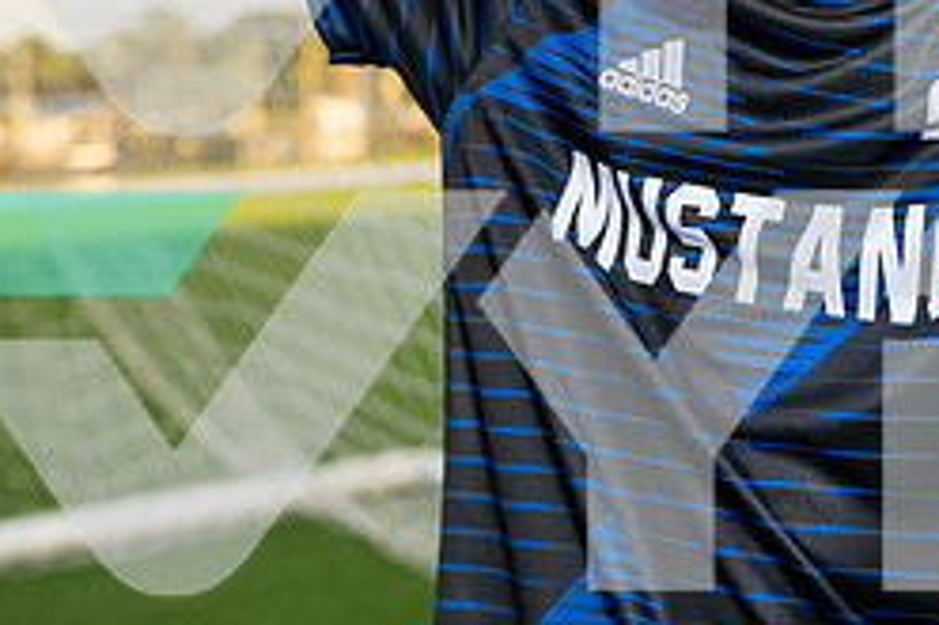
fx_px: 2320
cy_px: -66
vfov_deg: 15.0
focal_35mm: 89
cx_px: 822
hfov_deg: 22.4
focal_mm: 38
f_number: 4
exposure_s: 1/160
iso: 160
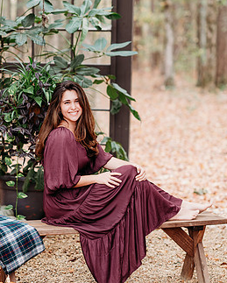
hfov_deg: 13.9
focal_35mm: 111
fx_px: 931
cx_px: 103
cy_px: 138
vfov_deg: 17.3
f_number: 2.2
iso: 320
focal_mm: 85
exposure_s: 1/200
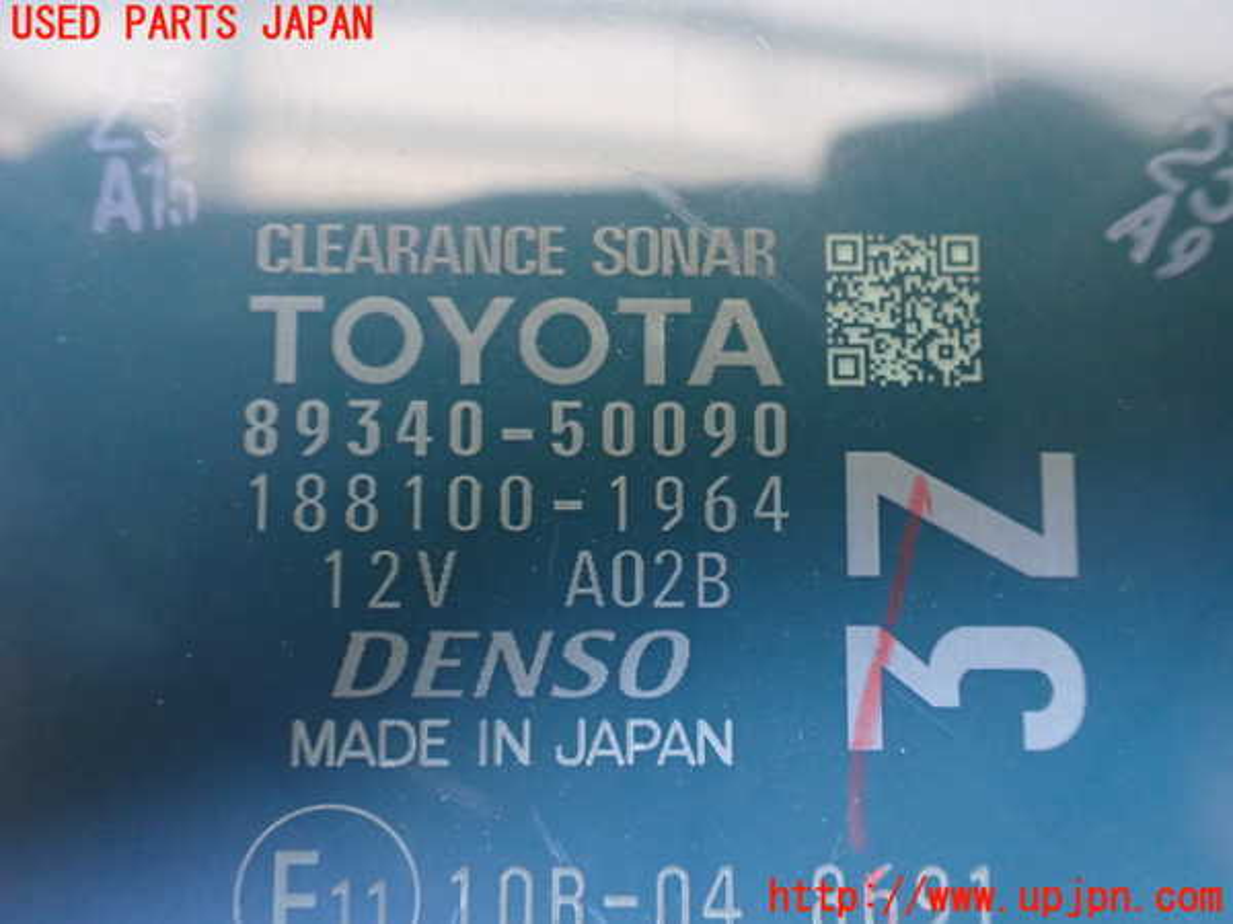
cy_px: 462
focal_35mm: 30
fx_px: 1069
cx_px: 616
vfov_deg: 46.8
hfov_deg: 60.0
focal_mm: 5.4
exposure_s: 1/30
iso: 1000
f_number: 2.3
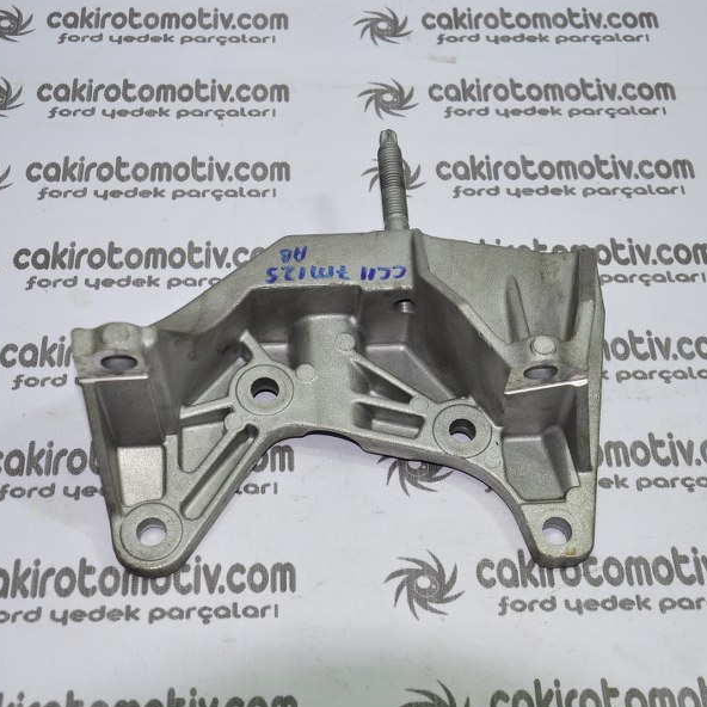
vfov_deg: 27.7
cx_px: 373
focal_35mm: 62
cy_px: 355
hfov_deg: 27.7
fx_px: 1433
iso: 200
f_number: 5.6
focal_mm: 32
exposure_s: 1/50
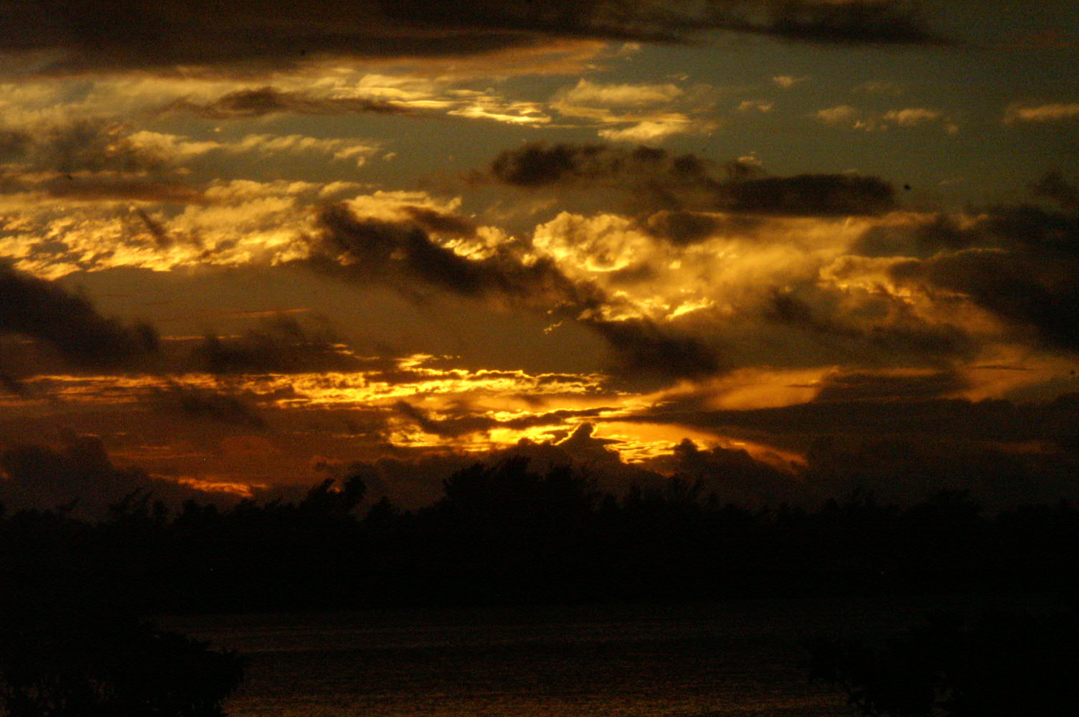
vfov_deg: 6.1
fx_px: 6738
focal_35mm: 225
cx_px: 540
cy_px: 358
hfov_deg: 9.2
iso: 3200
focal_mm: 150
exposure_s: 1/300
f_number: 36
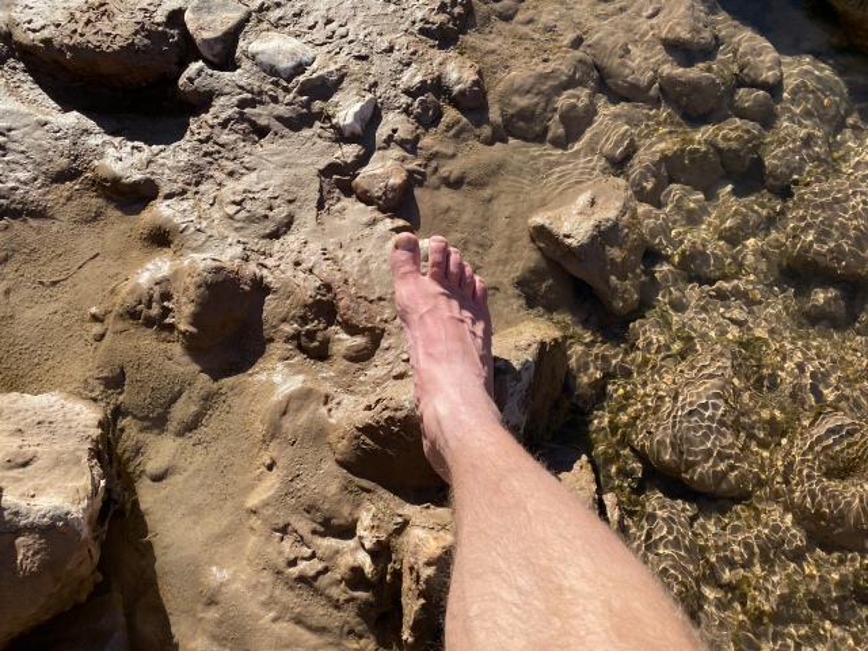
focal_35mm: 26
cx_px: 434
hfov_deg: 67.3
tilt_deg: -68.5
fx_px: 652
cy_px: 326
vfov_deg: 53.1
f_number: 1.8
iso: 32
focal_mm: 4.25
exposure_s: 1/1412
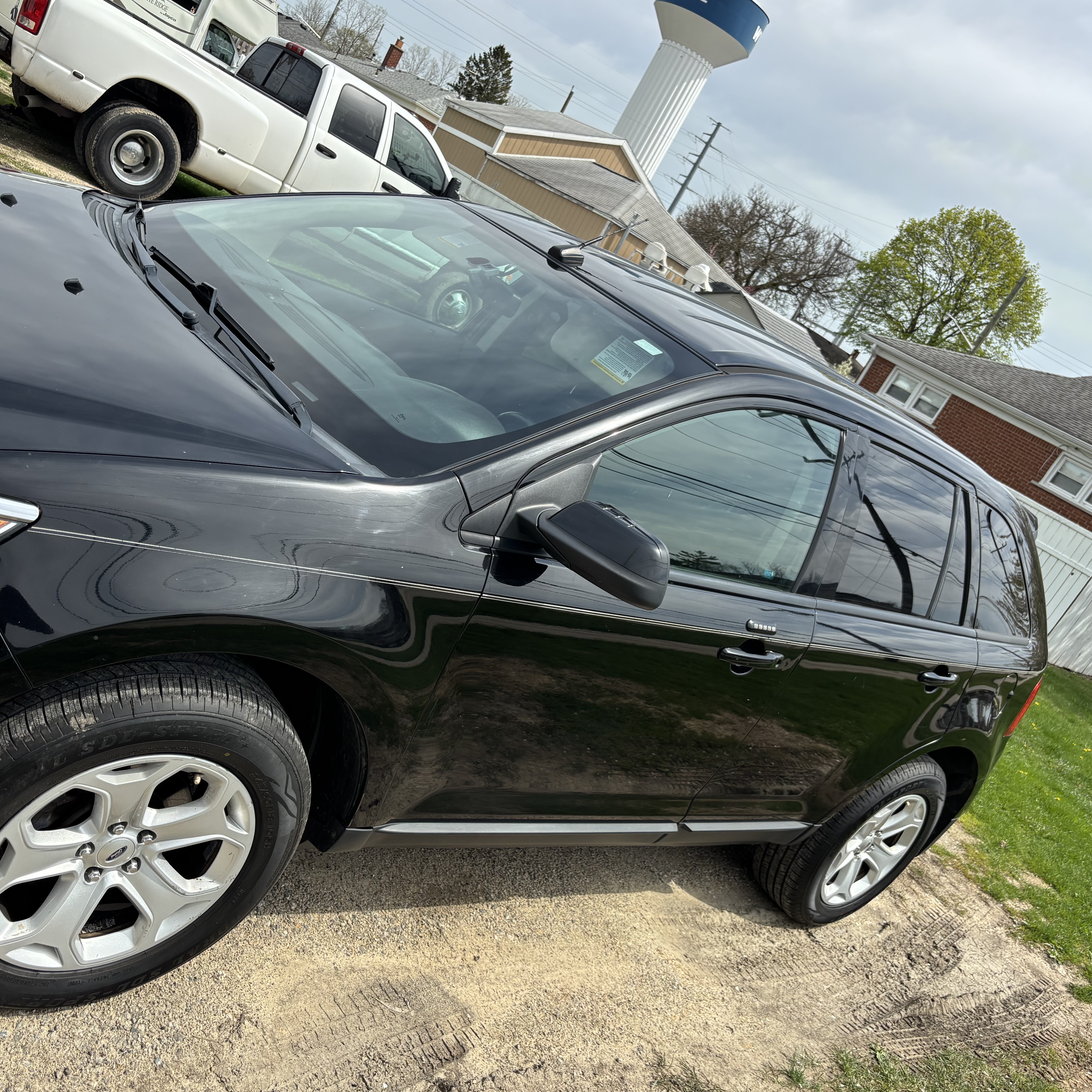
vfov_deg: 52.5
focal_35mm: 31
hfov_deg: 52.3
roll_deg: -29.9
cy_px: 541
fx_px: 1106
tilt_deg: -16.0
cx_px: 465
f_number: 1.6
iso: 50
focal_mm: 5.96
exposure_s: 1/2193
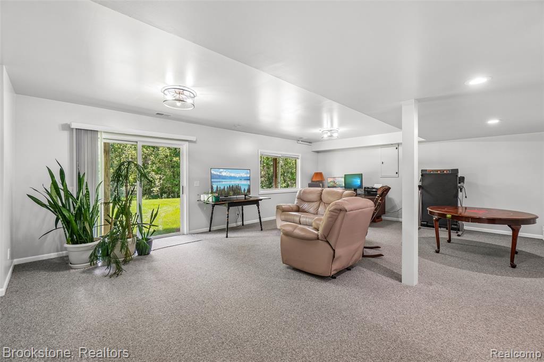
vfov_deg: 77.3
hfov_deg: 100.4
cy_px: 181
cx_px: 272
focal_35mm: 15
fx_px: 227
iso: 400
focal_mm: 10
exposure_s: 1/15
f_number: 8
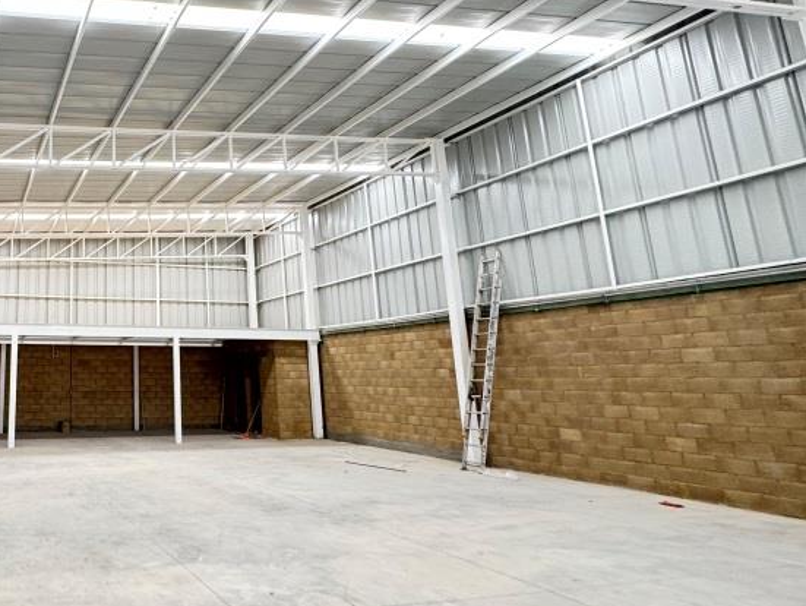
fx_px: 606
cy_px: 253
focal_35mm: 26
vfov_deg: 52.9
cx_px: 108
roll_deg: +1.6
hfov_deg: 59.2
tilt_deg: +12.5
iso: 160
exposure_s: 1/99
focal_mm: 2.22
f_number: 2.2
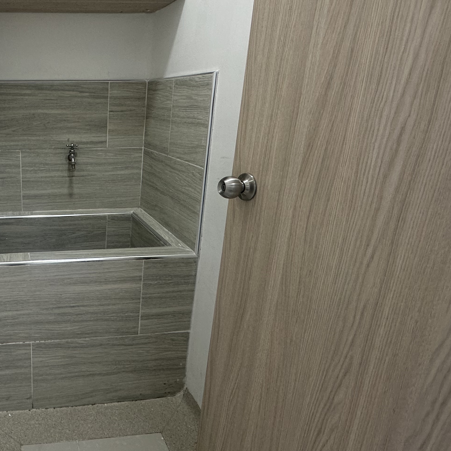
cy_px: 204
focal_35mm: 26
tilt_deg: -15.3
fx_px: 383
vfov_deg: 60.8
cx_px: 43
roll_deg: +0.3
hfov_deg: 53.2
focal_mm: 2.22
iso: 160
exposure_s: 1/120
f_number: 2.2
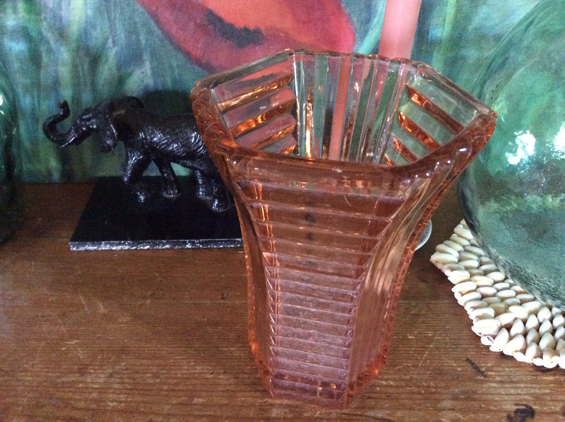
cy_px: 211
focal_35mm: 32
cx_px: 282
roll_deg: +0.3
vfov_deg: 44.1
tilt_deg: -35.5
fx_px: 522
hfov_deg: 56.9
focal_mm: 3.3
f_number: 2.4
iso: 800
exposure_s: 1/17
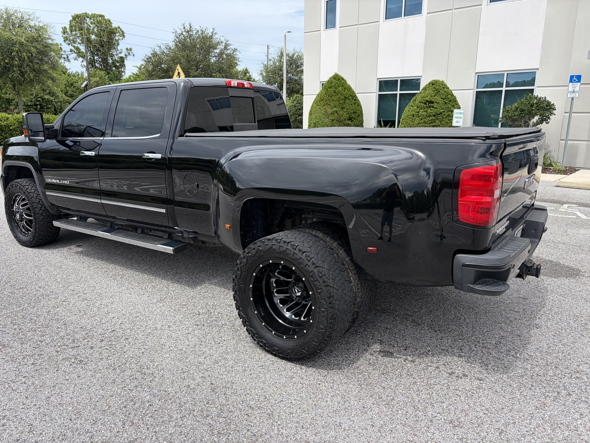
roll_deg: +0.3
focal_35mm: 26
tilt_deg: -11.6
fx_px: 443
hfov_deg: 67.3
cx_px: 295
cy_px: 222
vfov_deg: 53.1
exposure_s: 1/1587
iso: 50
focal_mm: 5.96
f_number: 1.6
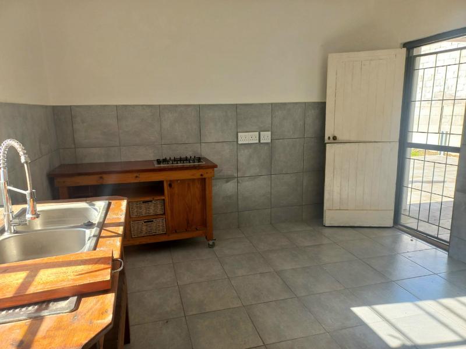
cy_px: 174
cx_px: 233
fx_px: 337
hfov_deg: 69.4
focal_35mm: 25
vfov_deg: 54.9
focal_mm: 4.6
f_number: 1.8
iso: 32
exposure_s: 1/100
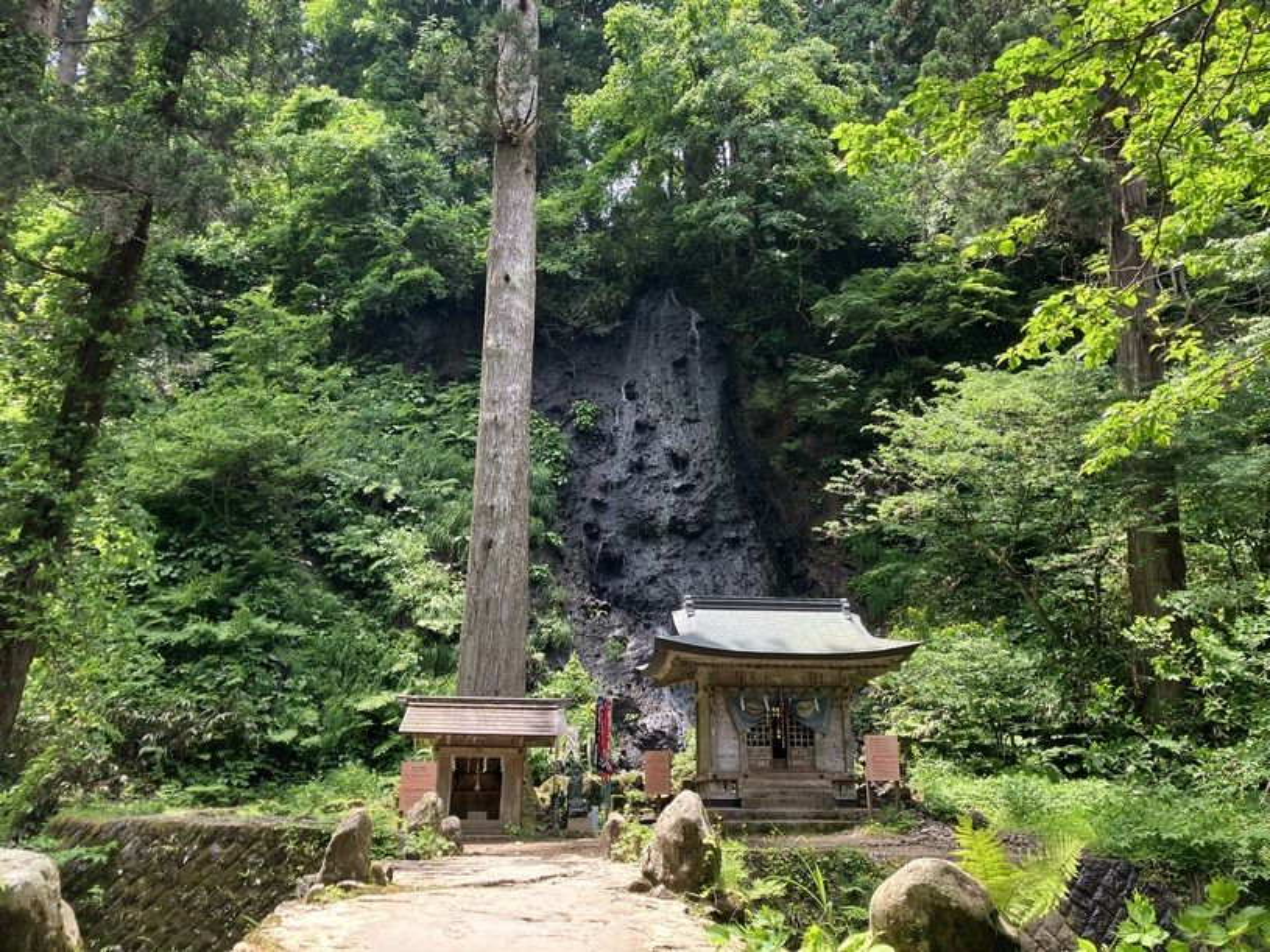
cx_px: 635
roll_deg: -1.0
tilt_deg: +18.2
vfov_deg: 49.7
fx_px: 1027
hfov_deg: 63.5
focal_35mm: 28
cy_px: 476
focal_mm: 3.99
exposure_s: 1/149
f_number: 1.8
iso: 25
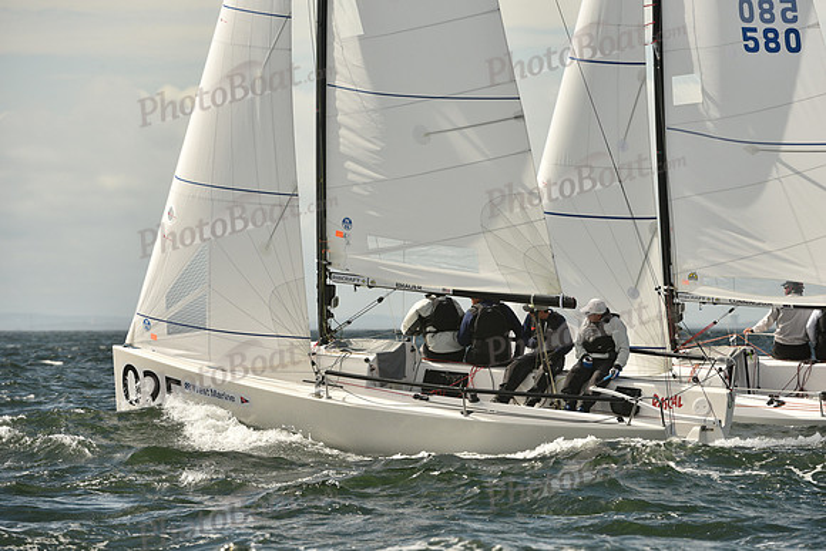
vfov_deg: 4.2
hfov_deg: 6.2
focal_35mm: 330
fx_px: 7573
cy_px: 276
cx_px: 413
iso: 400
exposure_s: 1/1250
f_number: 9
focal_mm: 330
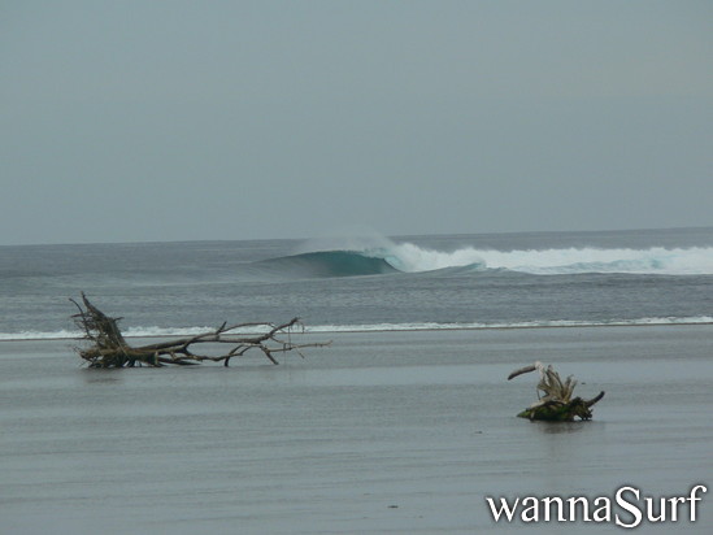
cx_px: 356
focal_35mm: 432
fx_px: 8900
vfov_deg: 3.4
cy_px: 268
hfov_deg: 4.6
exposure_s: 1/400
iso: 80
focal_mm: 72
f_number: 5
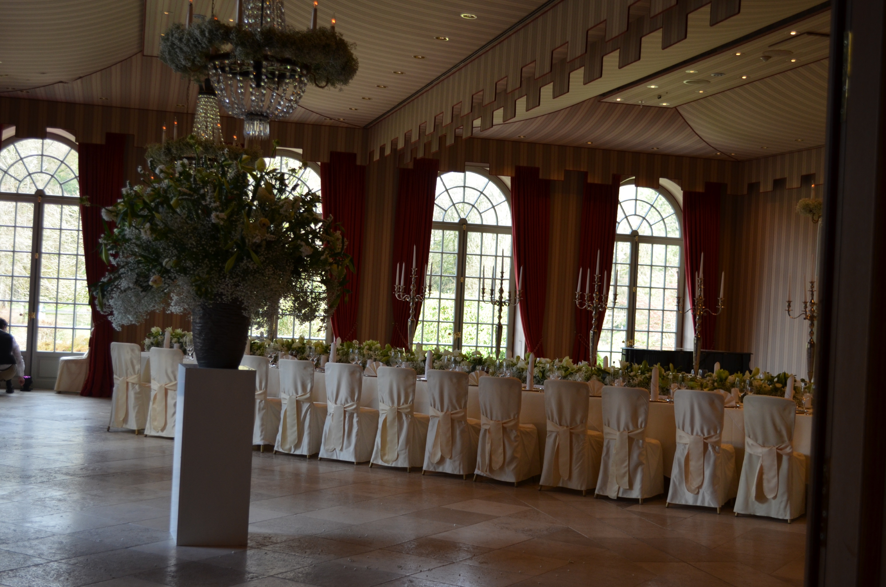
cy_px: 294
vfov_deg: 28.0
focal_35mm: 48
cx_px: 443
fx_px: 1179
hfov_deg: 41.2
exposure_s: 1/100
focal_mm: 32
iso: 400
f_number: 5
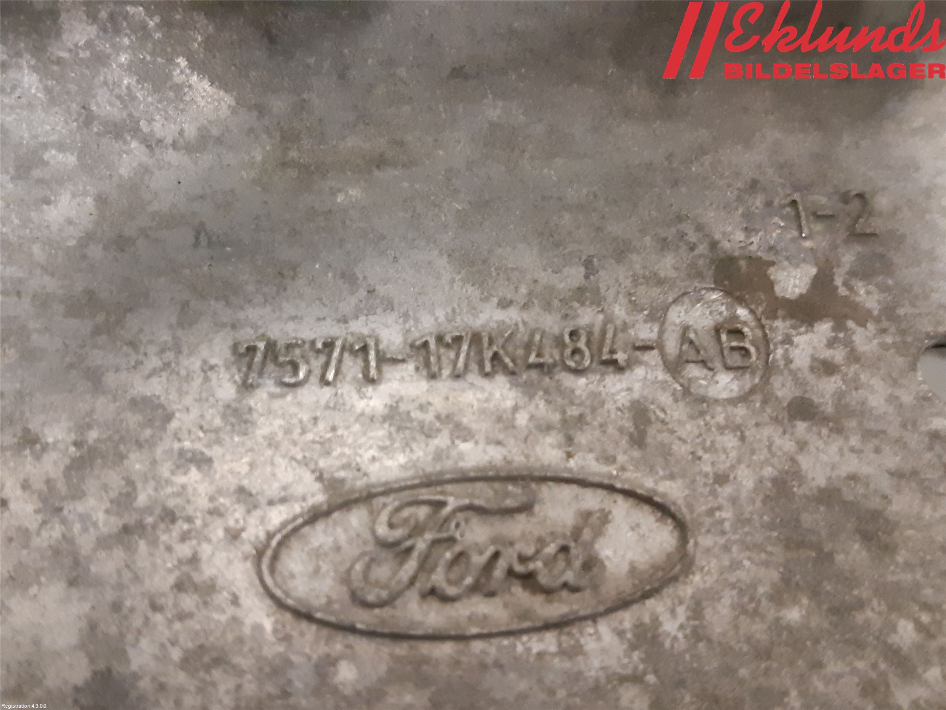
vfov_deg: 53.1
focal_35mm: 26
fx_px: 711
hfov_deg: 67.3
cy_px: 355
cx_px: 473
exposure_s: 1/25
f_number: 1.7
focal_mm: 3.93
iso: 400
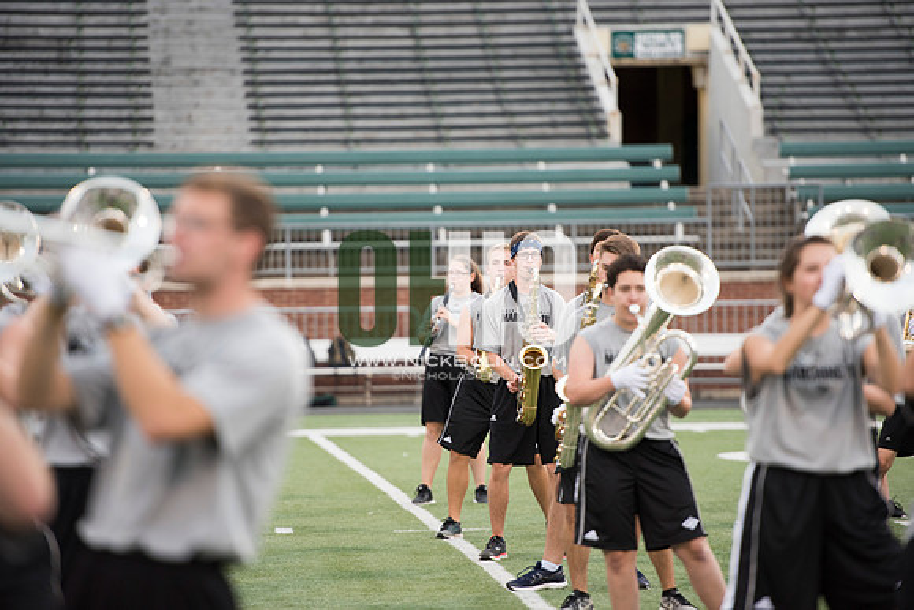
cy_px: 305
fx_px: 5079
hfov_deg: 10.3
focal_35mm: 200
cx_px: 457
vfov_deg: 6.9
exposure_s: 1/1250
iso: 1000
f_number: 2.8
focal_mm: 200
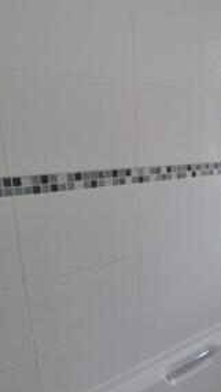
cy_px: 289
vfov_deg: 53.1
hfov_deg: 29.7
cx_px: 241
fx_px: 375
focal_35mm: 36
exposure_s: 1/100
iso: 400
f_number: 5
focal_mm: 10
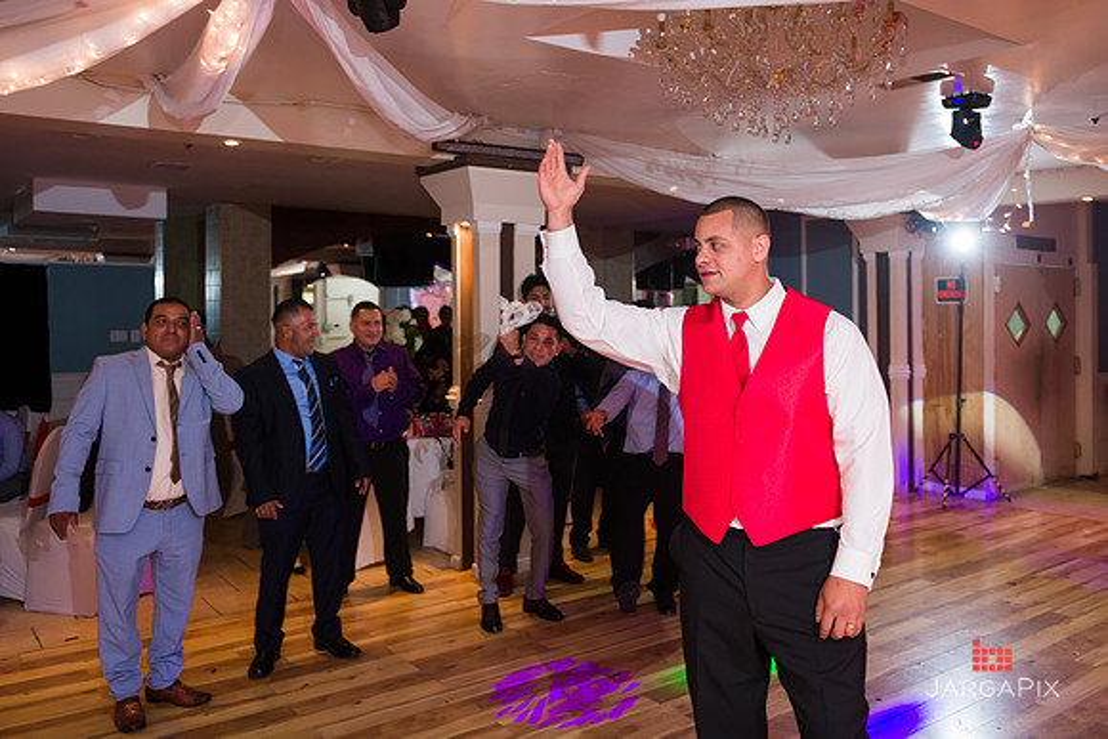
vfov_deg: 42.6
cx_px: 616
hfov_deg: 60.7
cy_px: 304
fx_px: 943
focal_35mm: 31
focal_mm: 26
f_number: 3.2
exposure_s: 1/125
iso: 1000
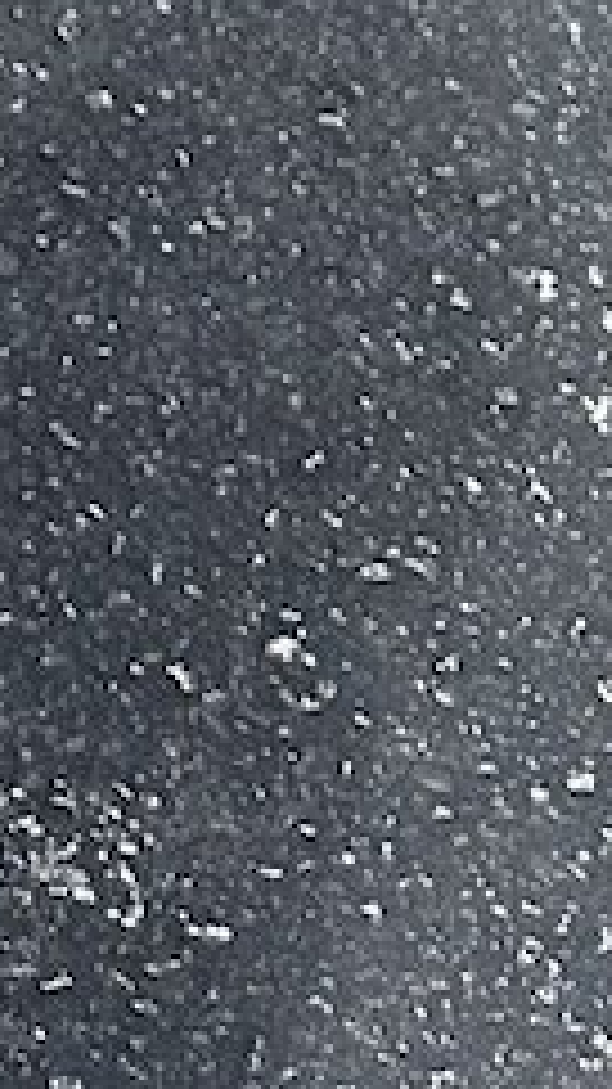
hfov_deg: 6.6
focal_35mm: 173
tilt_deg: -28.9
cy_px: -1161
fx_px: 4994
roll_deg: +0.2
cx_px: -994
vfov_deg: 11.2
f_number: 1.78
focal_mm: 6.86
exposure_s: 1/4016
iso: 80
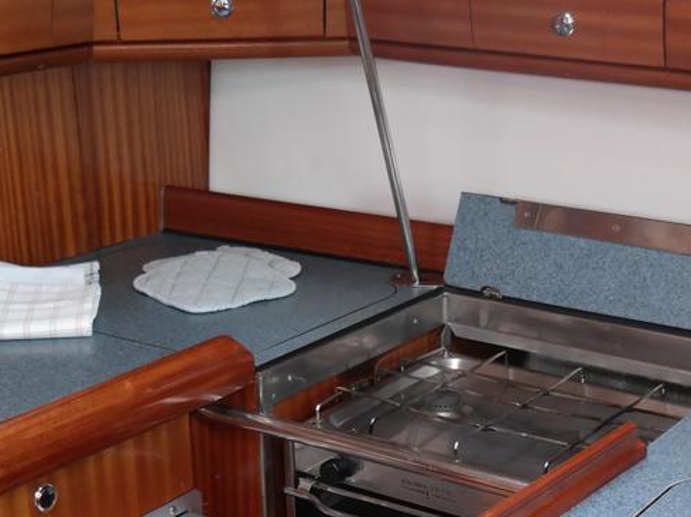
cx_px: 490
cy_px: 398
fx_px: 1356
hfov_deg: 28.3
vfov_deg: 21.4
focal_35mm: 68
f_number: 3.5
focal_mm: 18
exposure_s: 1/40
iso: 800
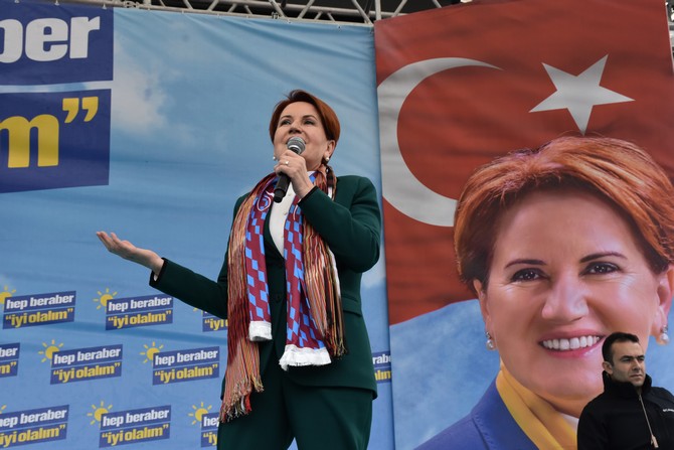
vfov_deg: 21.6
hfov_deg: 31.9
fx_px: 1180
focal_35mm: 63
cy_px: 225
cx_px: 337
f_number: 9
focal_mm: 42
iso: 800
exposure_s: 1/320
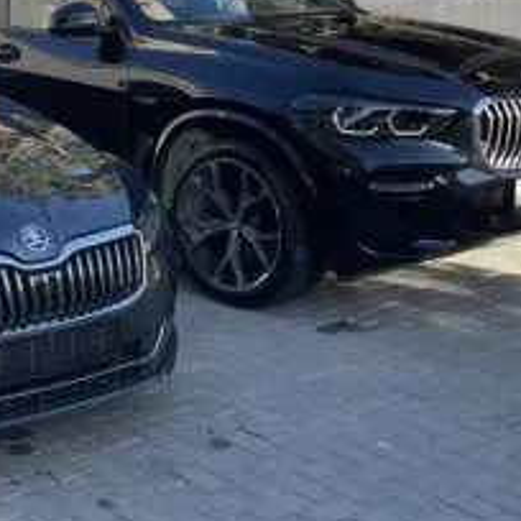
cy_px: 128
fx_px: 1226
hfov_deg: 23.1
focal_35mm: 72
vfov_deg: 23.7
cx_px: 10
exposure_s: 1/1092
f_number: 1.6
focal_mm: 4.2
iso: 32
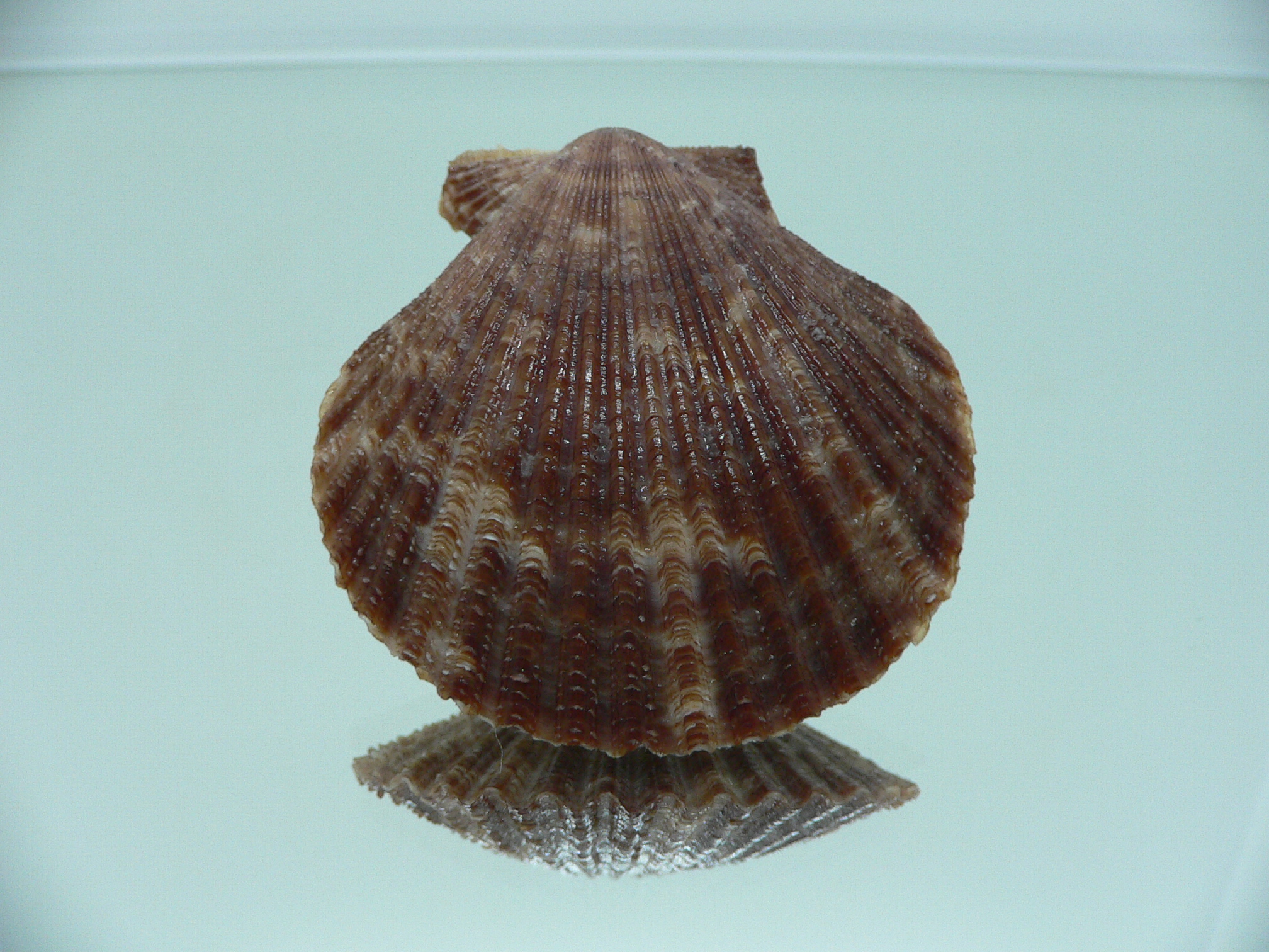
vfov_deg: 40.7
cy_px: 476
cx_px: 634
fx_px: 1283
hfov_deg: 52.6
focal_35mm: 35
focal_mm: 4.6
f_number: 2.8
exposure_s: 1/60
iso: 150
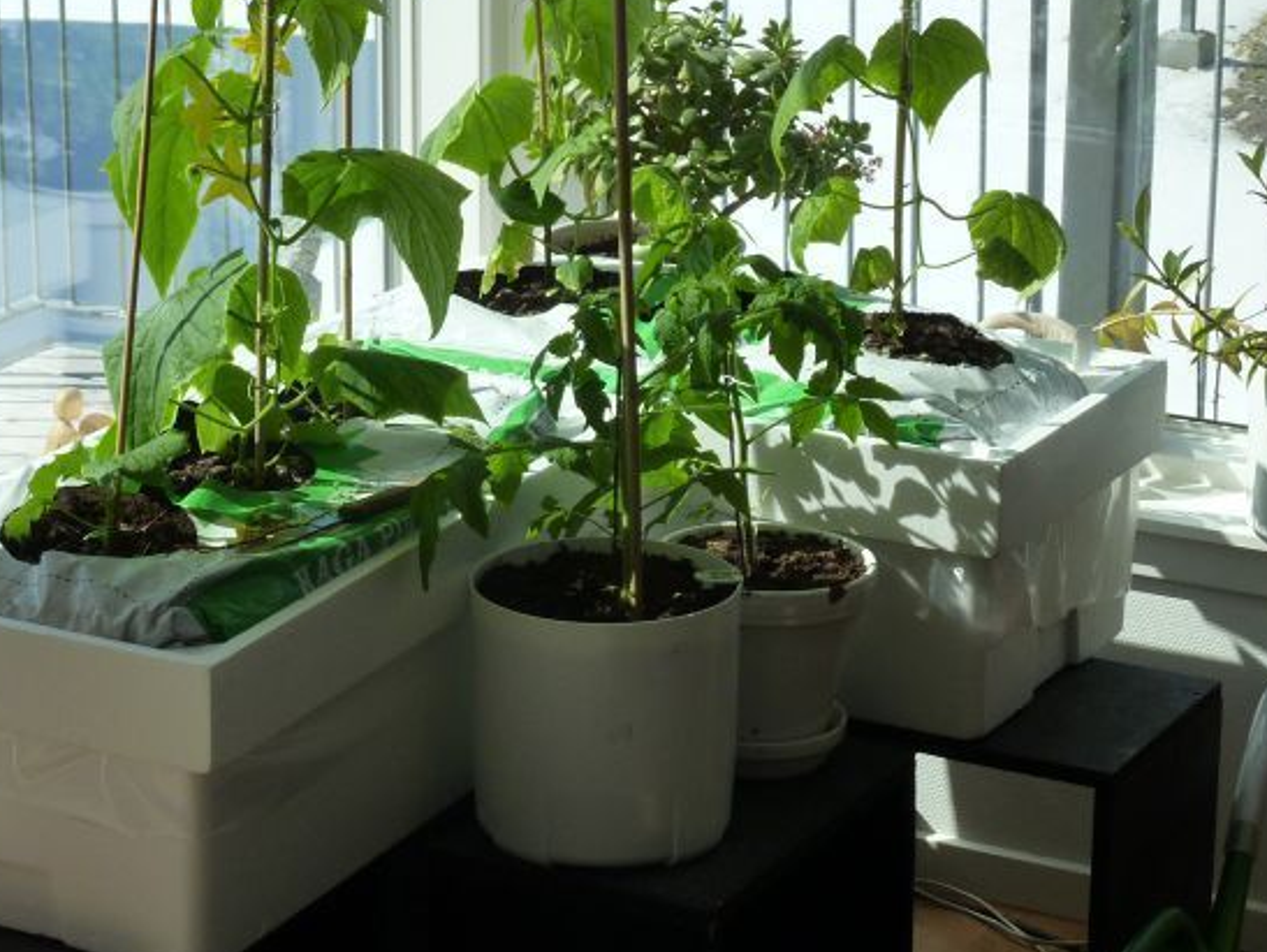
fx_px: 4175
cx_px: 521
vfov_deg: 13.0
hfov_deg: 17.2
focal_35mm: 114
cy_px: 329
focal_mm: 12.8
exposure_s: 1/500
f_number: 5
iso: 125
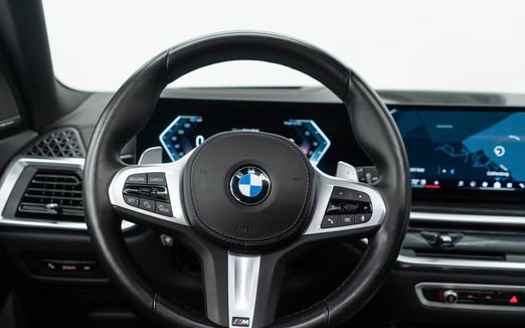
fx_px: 501
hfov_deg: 55.3
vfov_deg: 36.1
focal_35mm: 35
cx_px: 249
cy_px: 204
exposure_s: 1/40
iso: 500
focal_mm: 28
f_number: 3.2
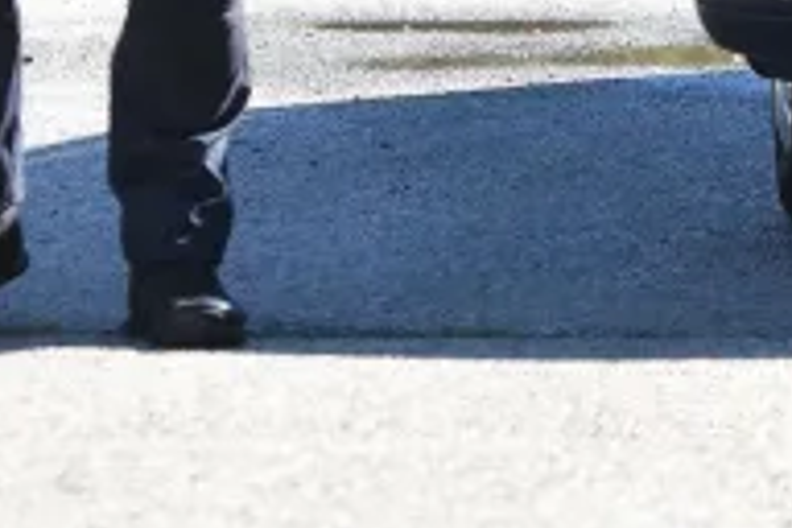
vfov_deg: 3.1
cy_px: -493
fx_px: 9745
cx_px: 1068
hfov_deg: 4.6
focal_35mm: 443
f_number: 5
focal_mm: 112
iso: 200
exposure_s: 1/1000
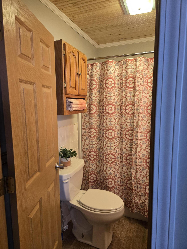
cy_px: 124
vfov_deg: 73.9
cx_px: 94
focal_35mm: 23
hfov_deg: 58.9
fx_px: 166
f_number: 1.8
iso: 320
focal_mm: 5.4
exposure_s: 1/120
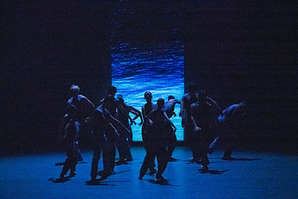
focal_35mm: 259
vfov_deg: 5.3
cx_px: 149
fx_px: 2144
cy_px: 100
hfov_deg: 7.9
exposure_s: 1/400
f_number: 5.6
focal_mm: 259
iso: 25600
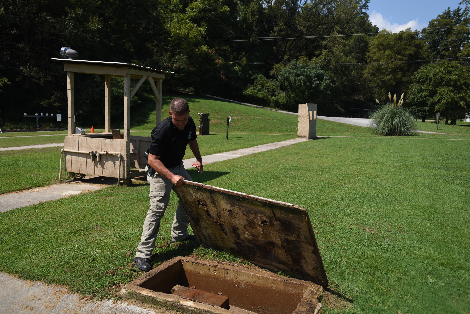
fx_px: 366
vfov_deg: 46.4
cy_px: 157
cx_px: 235
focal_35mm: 28
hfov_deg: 65.5
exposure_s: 1/1250
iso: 125
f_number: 3.5
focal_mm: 28
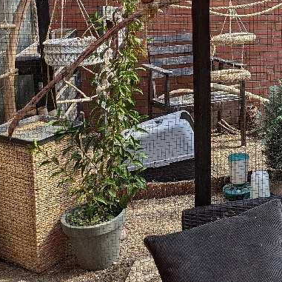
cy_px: 62
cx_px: 335
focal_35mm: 58
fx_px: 535
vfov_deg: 29.0
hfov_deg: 26.4
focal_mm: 5.43
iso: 44
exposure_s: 1/455
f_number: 1.89
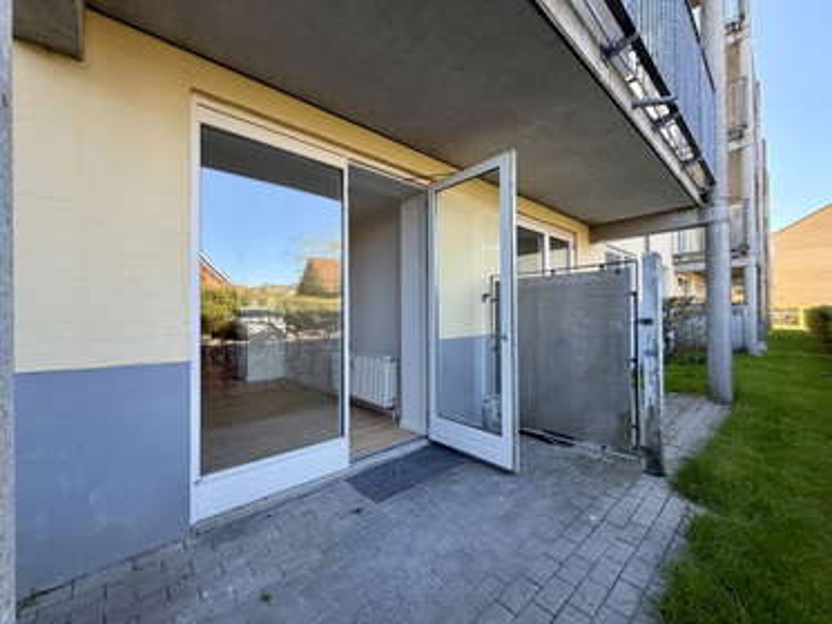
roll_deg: +0.9
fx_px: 337
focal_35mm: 14
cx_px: 416
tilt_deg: +0.0
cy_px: 312
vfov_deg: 85.7
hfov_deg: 102.0
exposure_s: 1/121
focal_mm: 2.22
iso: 50
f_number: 2.2
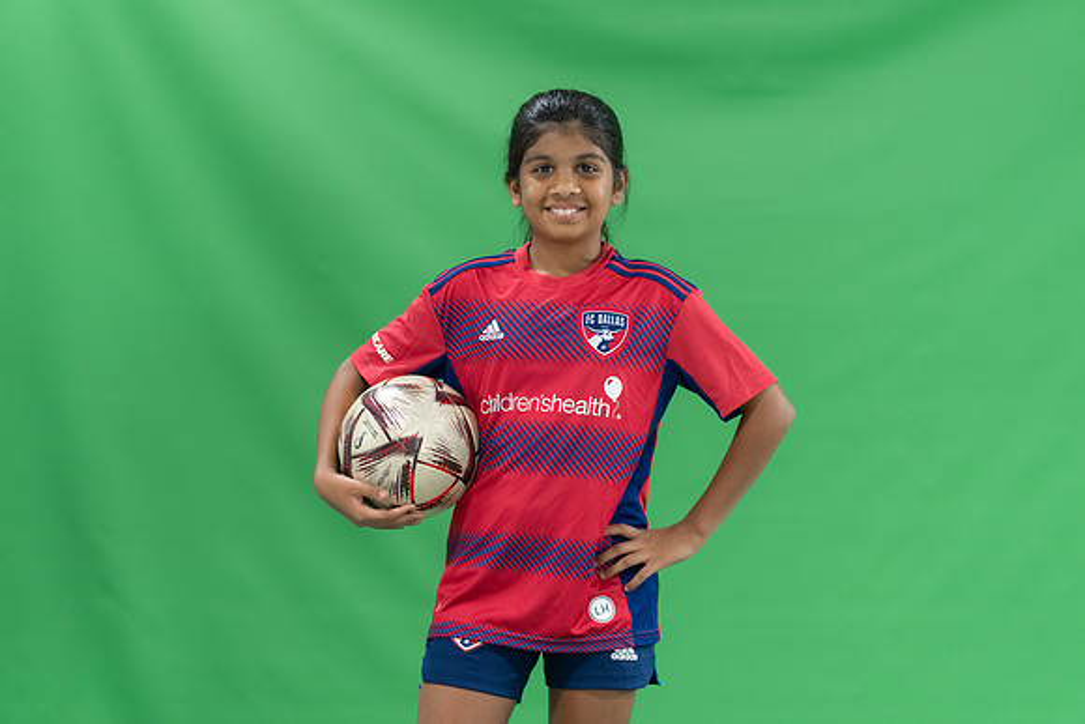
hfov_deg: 15.4
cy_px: 362
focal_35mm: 133
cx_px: 542
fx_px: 4009
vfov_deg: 10.3
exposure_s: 1/250
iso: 1000
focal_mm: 133
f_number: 2.8
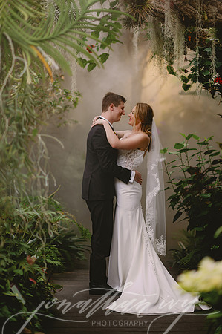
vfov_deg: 23.9
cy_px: 167
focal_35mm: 85
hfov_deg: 16.0
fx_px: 788
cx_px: 111
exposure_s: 1/250
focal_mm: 85
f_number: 1.8
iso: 250
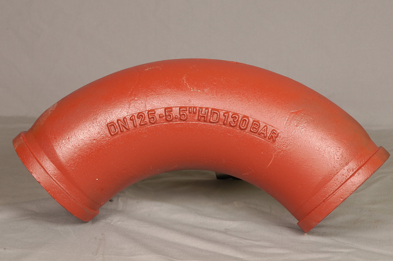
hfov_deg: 13.9
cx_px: 187
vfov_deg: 9.3
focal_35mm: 148
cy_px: 120
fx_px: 1614
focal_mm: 90
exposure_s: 1/125
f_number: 10
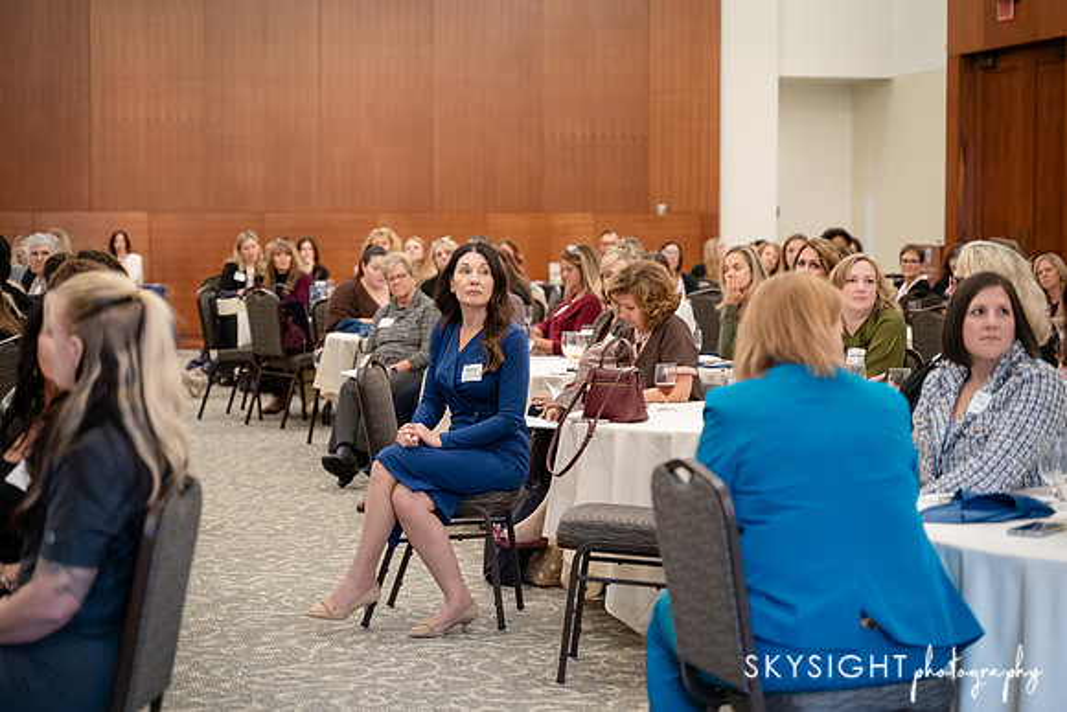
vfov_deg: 17.4
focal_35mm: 78
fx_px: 2320
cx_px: 534
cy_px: 356
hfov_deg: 25.9
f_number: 2.8
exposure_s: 1/250
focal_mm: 75
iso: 3200
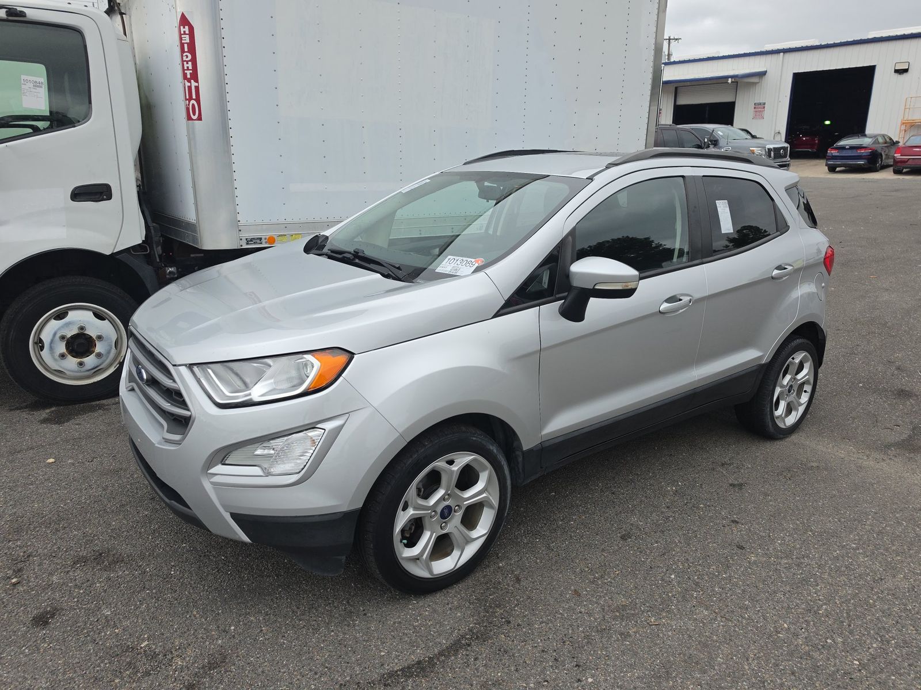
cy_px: 345
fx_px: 612
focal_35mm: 23
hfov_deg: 73.9
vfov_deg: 58.9
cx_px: 460
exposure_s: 1/3381
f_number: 1.4
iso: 63
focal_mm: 6.5
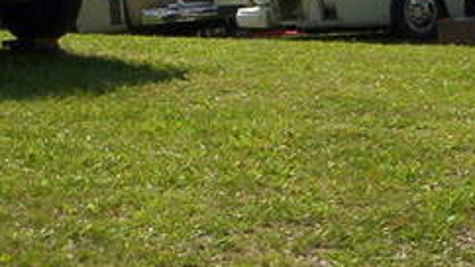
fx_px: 1750
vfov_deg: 8.6
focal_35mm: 139
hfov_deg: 15.2
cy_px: -27
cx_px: 448
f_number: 4.5
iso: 100
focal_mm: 4.99
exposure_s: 1/870
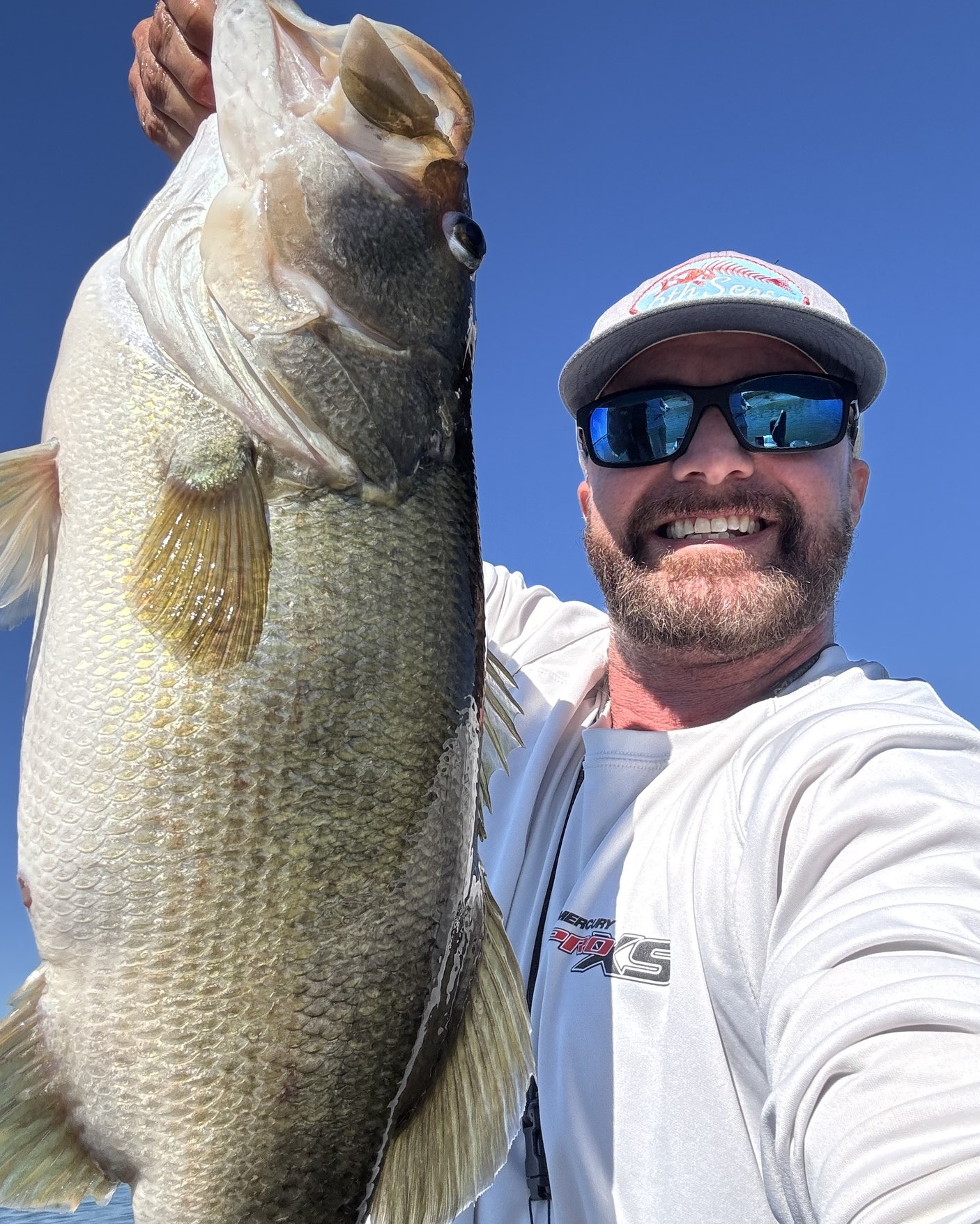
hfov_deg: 45.8
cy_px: 642
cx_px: 496
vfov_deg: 55.6
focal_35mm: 32
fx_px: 1160
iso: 25
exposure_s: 1/931
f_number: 1.9
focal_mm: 2.69
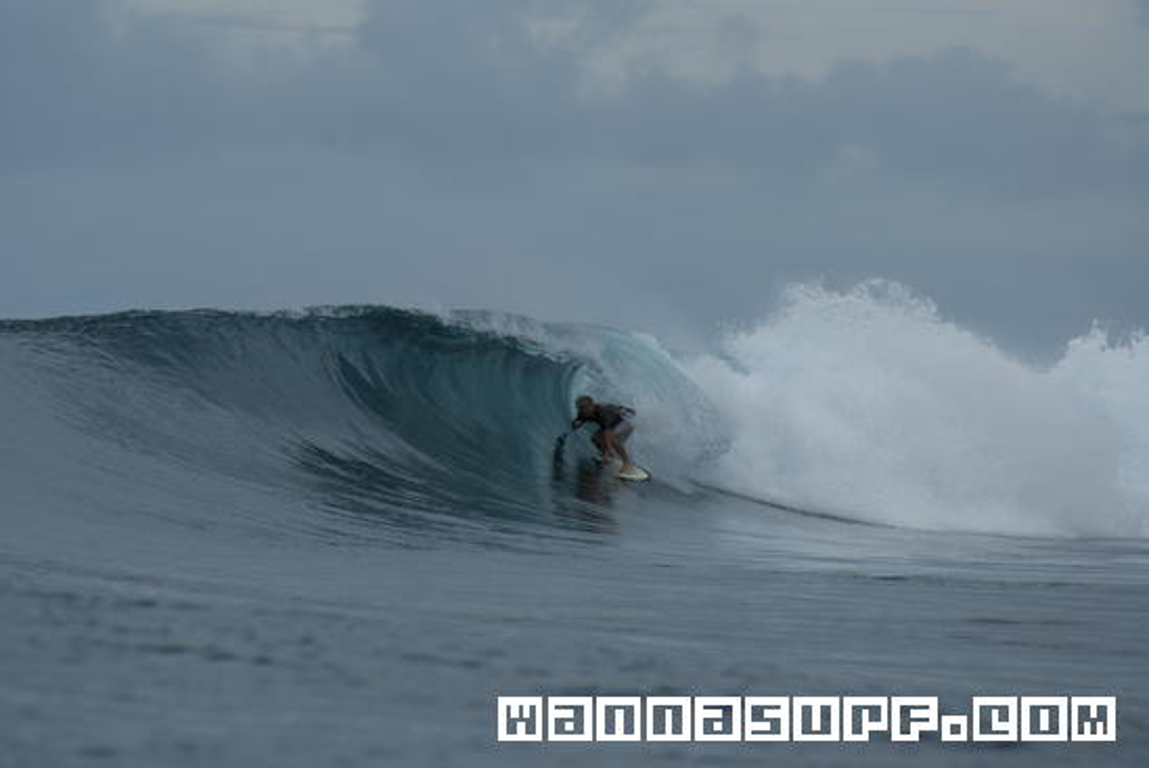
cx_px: 574
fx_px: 14373
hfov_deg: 4.6
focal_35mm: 450
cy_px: 384
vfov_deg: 3.1
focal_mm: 300
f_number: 8
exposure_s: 1/640
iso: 100
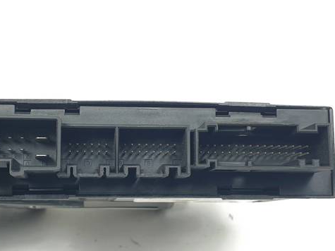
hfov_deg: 52.3
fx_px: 339
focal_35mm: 35
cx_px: 137
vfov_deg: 40.6
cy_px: 143
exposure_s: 1/117
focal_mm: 4.3
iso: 50
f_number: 2.4
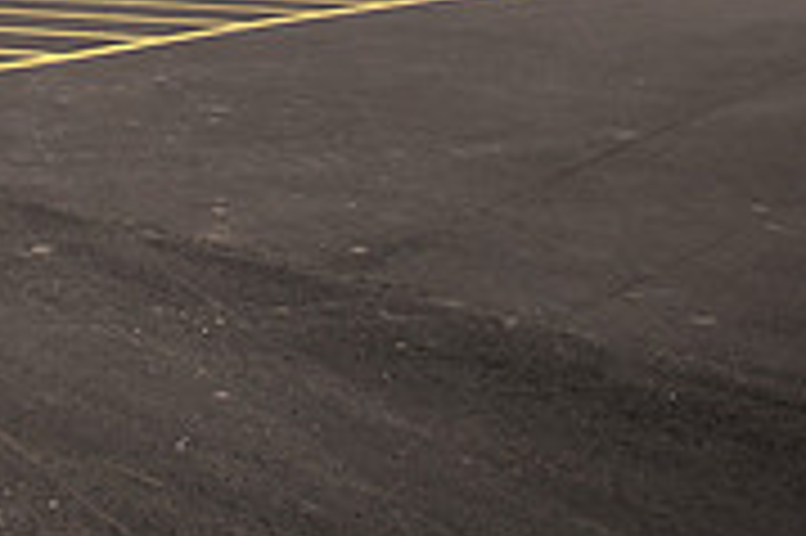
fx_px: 1454
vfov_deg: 18.2
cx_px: -320
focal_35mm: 65
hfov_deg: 25.3
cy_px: -300
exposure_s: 1/500
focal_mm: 20
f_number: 7.1
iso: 200
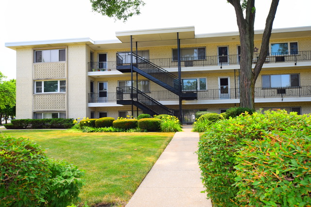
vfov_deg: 43.6
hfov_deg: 61.9
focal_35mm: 30
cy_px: 104
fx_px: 259
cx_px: 156
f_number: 6.3
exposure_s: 1/160
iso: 100
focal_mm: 20
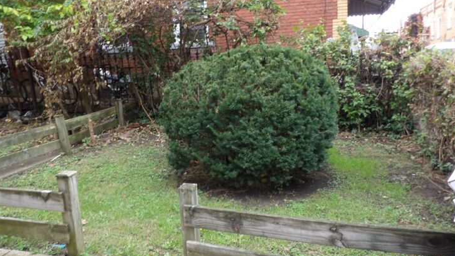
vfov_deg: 40.2
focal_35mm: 29
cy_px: 120
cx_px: 230
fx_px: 350
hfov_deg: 66.1
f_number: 3.2
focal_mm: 4.3
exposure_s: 1/51
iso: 100
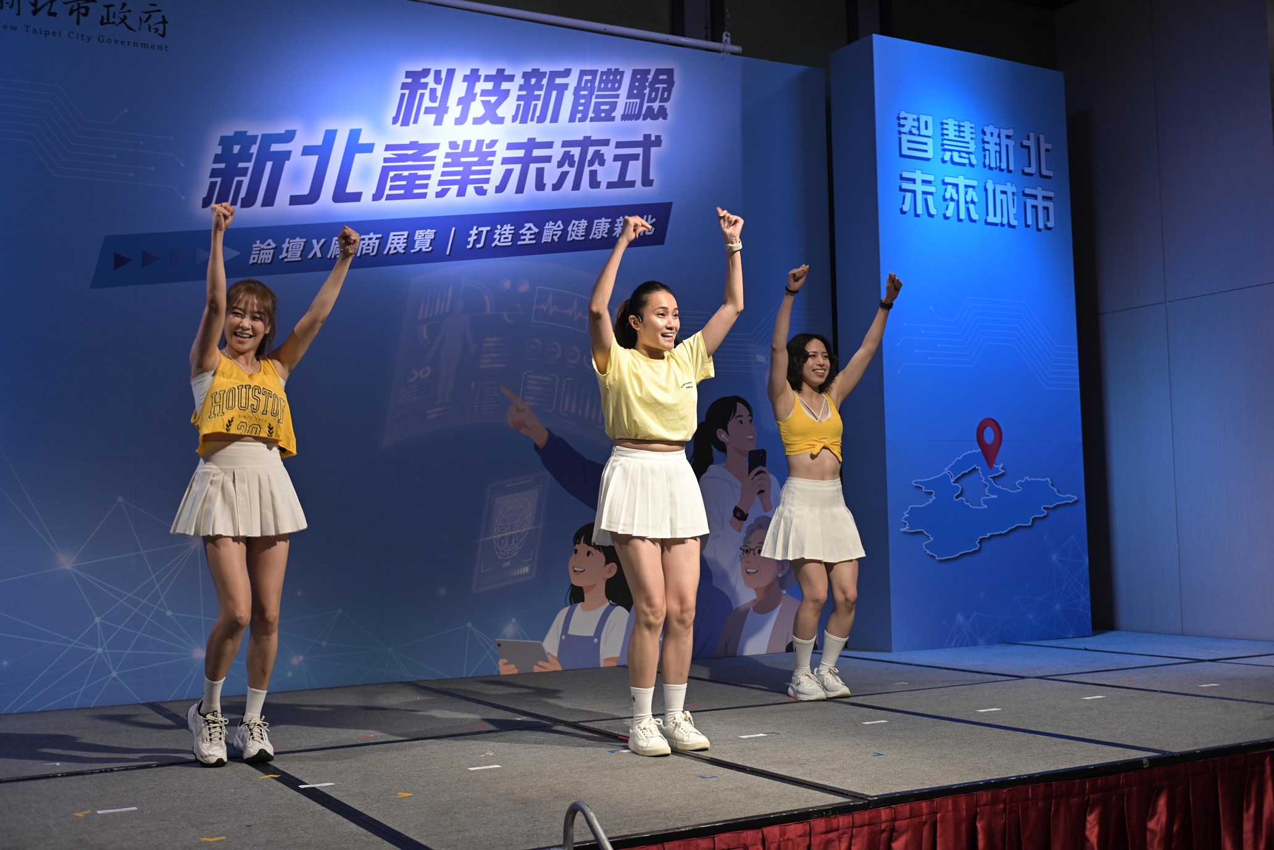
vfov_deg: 35.1
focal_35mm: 38
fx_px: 1345
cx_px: 637
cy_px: 425
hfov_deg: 50.7
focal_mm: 38
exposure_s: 1/200
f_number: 3.2
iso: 320
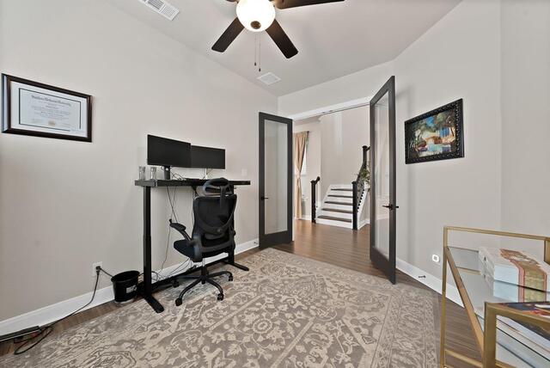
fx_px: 183
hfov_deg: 112.6
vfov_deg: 90.1
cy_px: 184
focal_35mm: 12
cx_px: 275
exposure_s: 1.3
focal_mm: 12
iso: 640
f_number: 8
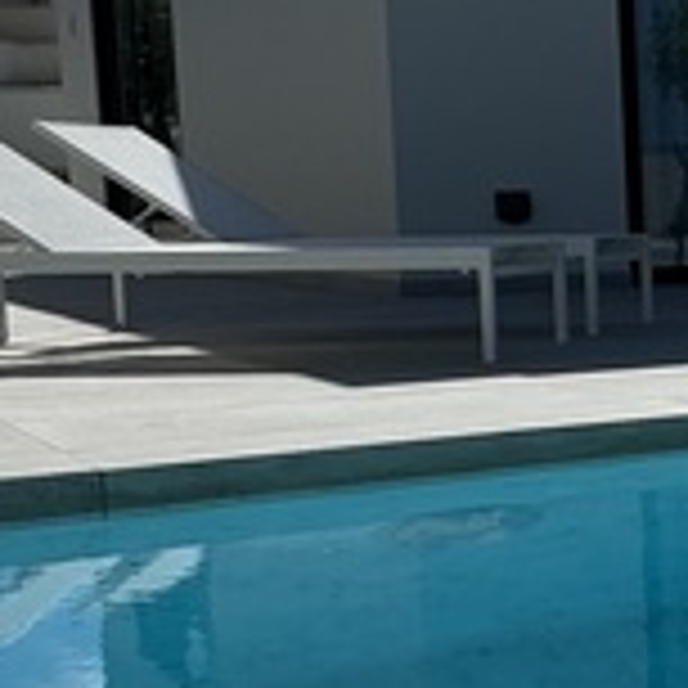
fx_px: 1866
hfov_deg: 17.2
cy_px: 382
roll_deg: +0.6
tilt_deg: -5.1
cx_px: 1223
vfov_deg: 20.9
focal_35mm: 83
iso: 50
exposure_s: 1/4630
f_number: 2.2
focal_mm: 2.22
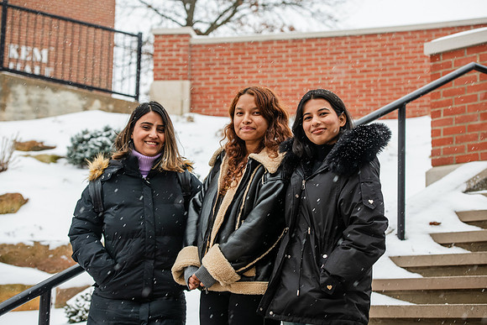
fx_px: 1082
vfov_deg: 17.1
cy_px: 162
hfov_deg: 25.4
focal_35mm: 80
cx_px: 244
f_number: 5
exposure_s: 1/200
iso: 400
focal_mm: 80
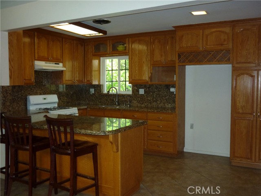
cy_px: 98
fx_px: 249
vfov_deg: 42.9
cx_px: 130
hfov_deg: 55.4
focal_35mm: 33
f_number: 2.8
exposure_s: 1/30
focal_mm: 5.5
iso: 200
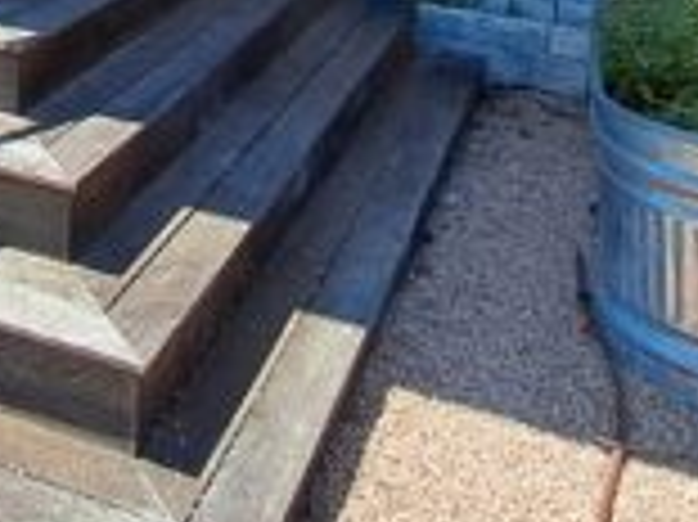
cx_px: -18
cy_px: -364
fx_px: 1249
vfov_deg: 19.1
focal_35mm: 62
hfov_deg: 29.0
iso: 40
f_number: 2.2
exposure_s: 1/1111
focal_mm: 1.64
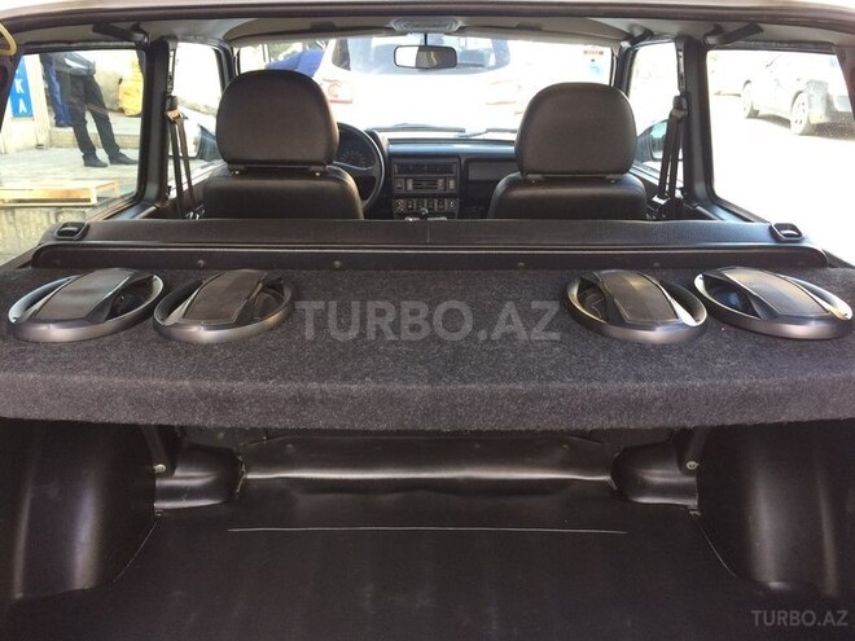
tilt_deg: -17.2
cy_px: 320
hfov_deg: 61.7
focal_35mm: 29
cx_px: 428
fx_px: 716
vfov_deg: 48.2
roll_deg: +1.6
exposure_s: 1/33
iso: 50
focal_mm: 4.15
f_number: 2.2
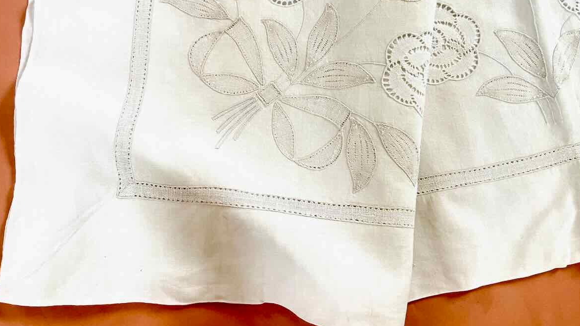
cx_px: 290
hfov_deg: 66.1
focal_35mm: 29
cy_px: 115
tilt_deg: -81.6
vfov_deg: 39.8
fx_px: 446
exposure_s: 1/121
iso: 64
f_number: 1.6
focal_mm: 4.2
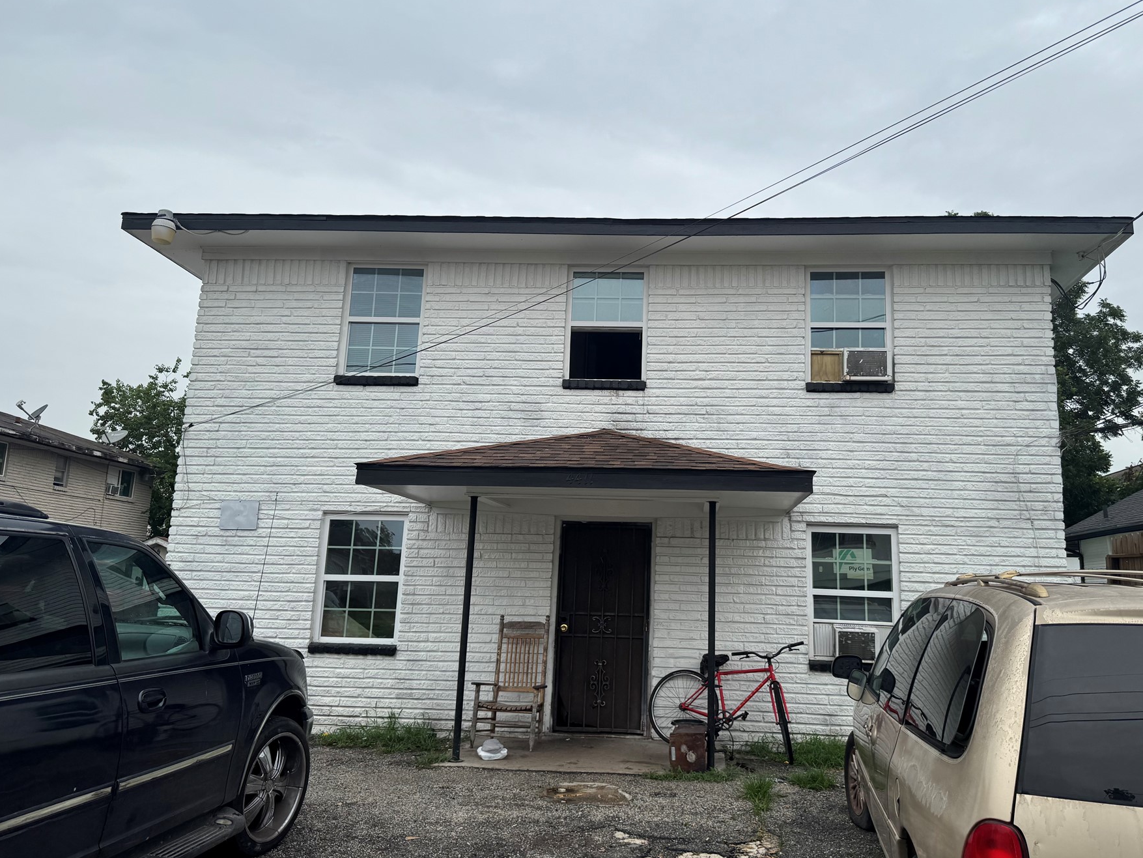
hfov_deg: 63.3
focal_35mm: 28
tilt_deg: +10.6
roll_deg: -0.2
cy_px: 409
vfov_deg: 49.7
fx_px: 925
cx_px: 629
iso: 80
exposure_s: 1/3096
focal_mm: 6.76
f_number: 1.78
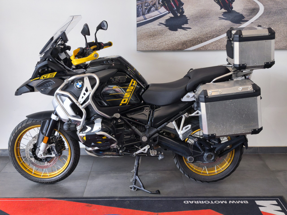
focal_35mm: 46
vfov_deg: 31.5
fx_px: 381
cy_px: 108
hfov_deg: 41.2
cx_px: 144
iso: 64
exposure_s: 1/100
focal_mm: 6.57
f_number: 1.6
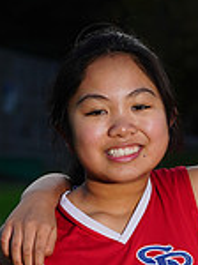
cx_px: 153
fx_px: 3908
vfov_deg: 3.9
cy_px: 344
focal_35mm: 511
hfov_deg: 2.9
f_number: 9
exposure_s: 1/250
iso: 200
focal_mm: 137
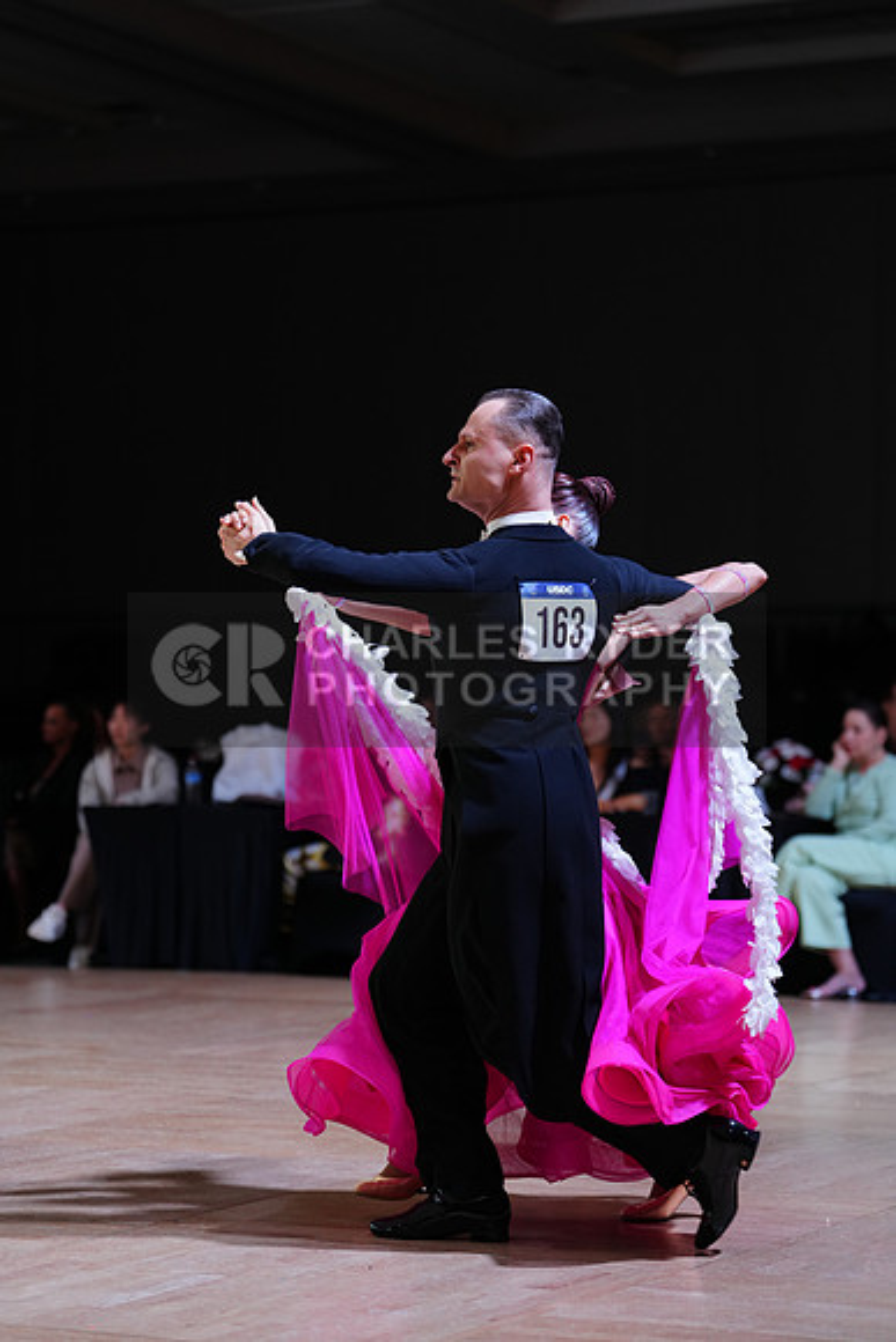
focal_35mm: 95
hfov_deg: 14.4
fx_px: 3544
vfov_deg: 21.5
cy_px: 671
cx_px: 448
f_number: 2.8
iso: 800
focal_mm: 95
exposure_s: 1/500
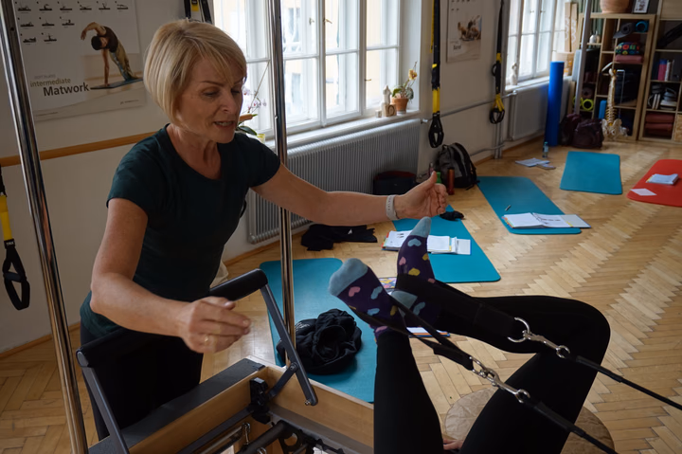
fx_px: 653
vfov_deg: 38.3
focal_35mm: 34
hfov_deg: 55.1
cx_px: 341
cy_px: 227
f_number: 4
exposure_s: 1/60
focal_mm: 23
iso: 200
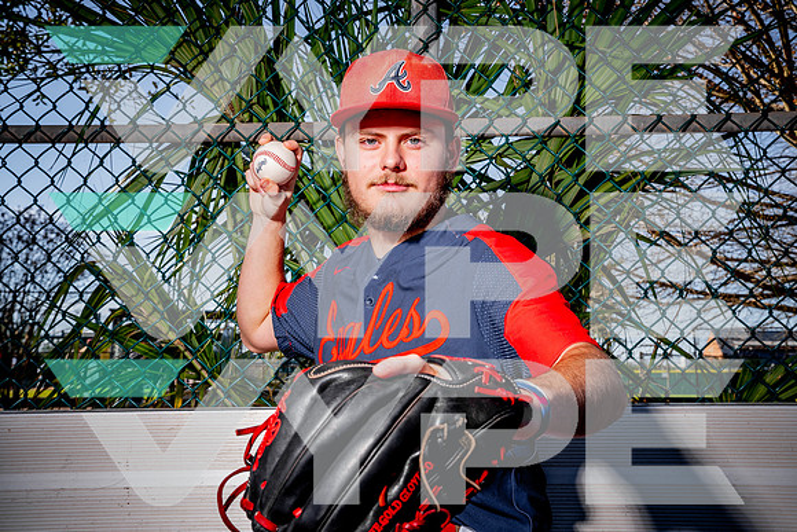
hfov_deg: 44.5
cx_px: 398
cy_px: 266
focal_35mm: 44
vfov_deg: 30.5
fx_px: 974
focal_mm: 44
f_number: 11
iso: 200
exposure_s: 1/125
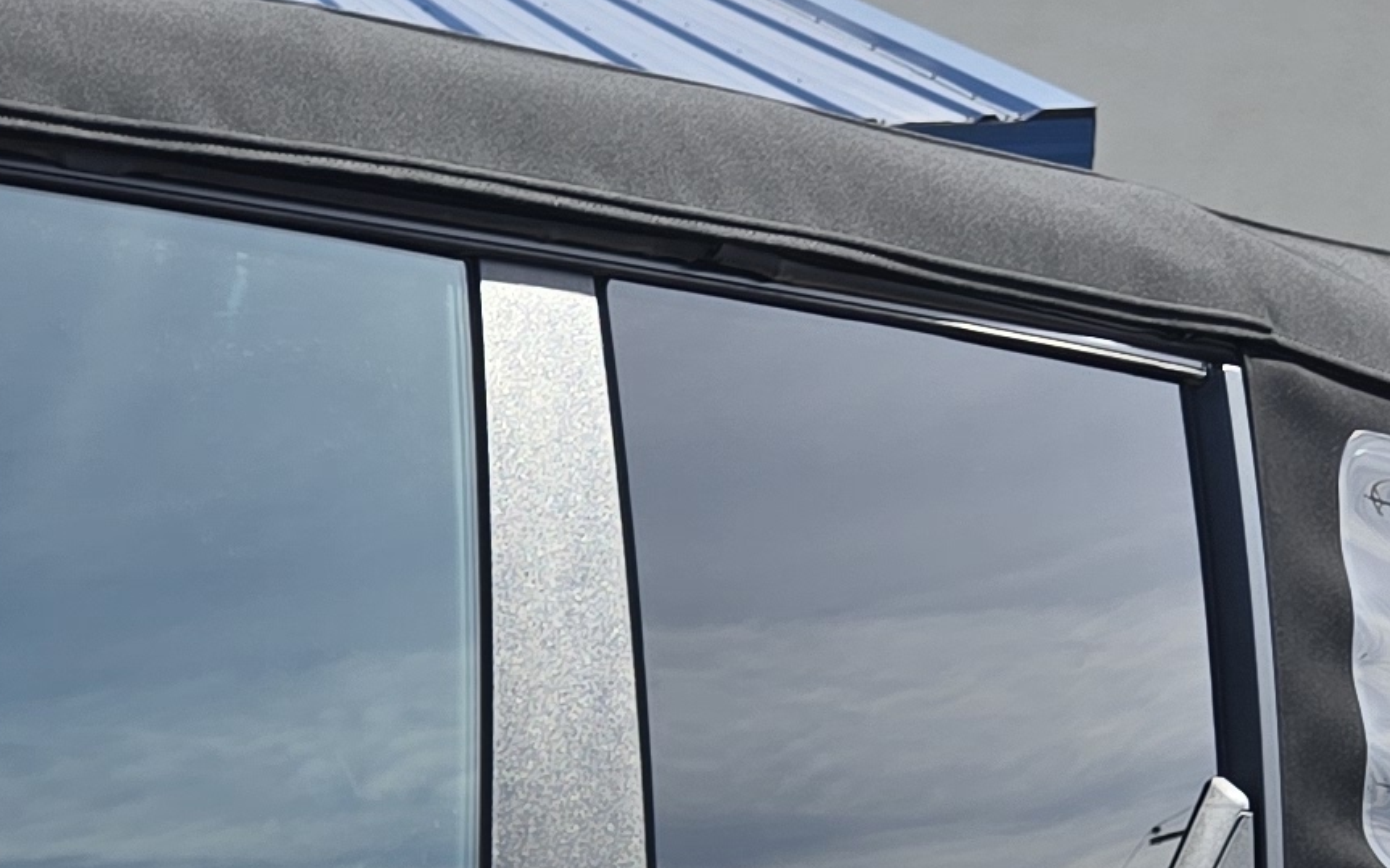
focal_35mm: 113
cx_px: -1158
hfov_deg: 15.6
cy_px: 2027
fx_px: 4280
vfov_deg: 10.2
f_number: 1.7
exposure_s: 1/463
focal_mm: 6.3
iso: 12
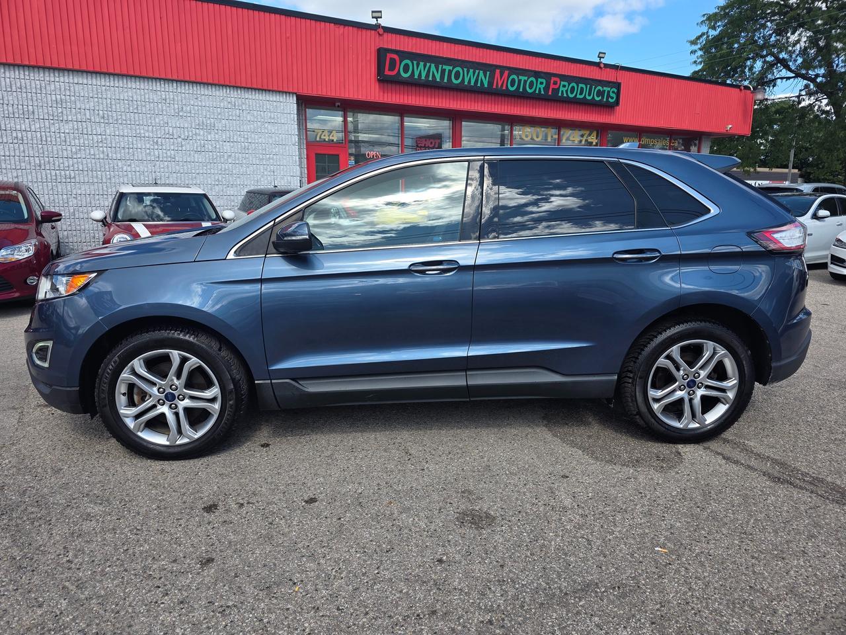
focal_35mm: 23
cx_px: 423
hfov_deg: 73.9
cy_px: 318
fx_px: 562
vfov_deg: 58.9
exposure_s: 1/2628
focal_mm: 6.3
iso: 80
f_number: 1.7
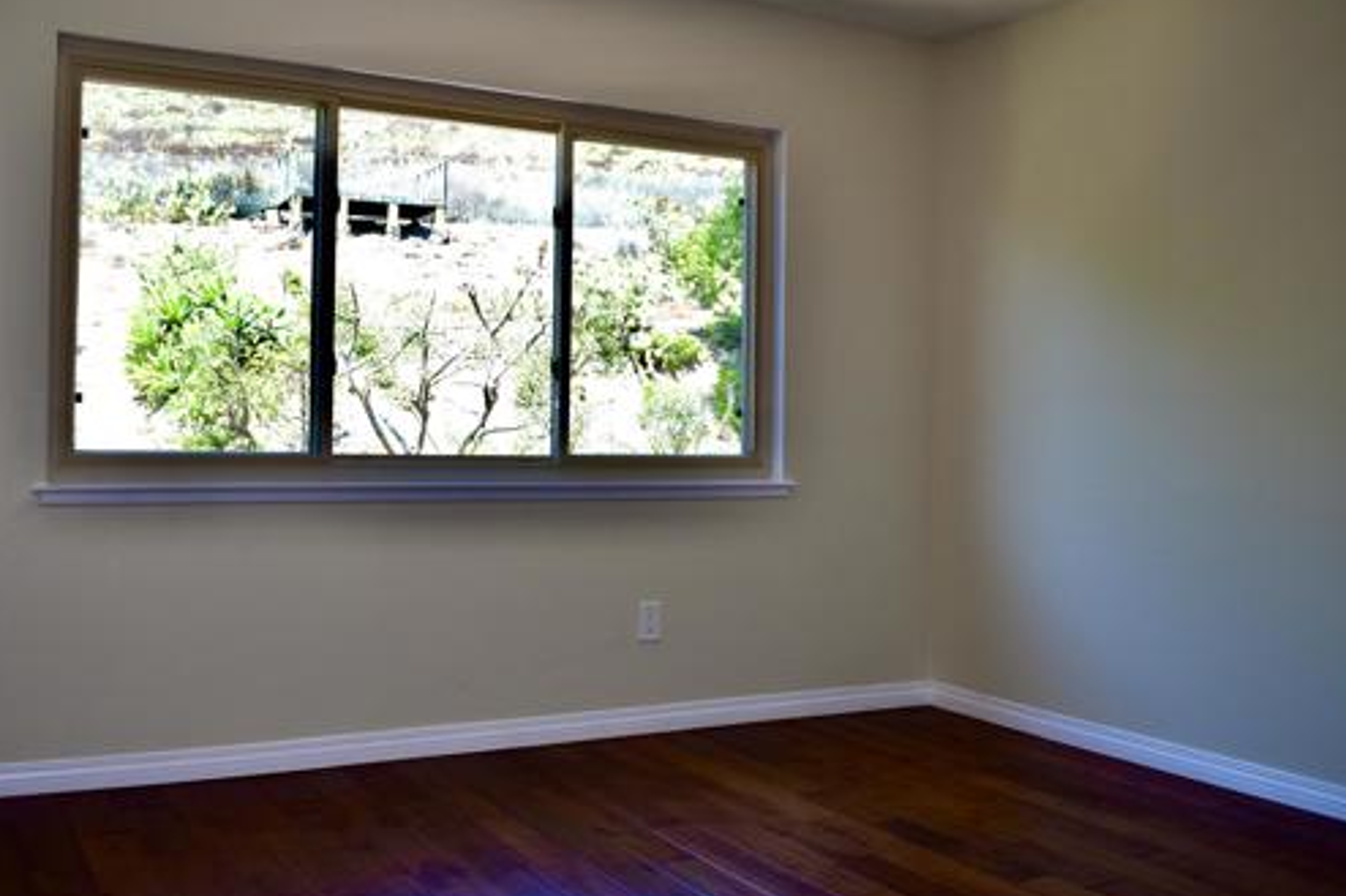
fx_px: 1308
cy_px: 429
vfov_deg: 37.8
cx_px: 583
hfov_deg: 54.3
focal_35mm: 35
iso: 400
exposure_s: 1/250
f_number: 3.5
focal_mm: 18
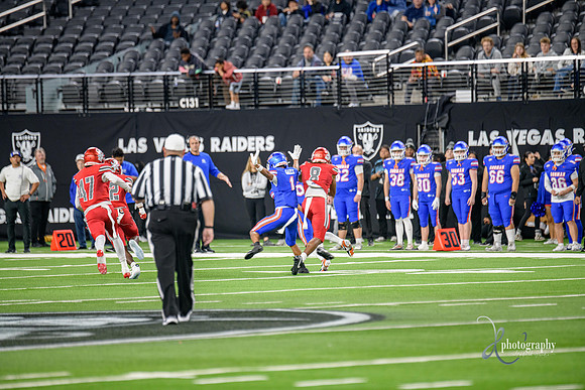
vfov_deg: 4.6
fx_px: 4876
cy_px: 195
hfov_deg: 6.9
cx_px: 292
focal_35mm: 300
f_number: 2.8
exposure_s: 1/400
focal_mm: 300
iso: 1000
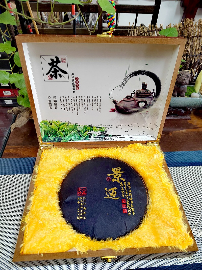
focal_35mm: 23
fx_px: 179
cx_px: 101
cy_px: 135
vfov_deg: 73.9
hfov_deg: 58.9
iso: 1906
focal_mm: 5.52
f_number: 1.9
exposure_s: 1/100
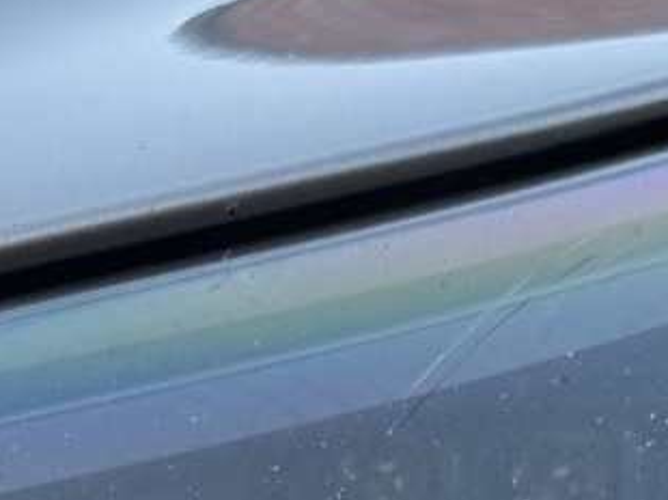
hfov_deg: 15.7
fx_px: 2391
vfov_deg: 10.5
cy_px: 1138
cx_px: 65
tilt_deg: -12.8
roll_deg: -3.1
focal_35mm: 124
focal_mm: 6.76
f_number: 1.78
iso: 125
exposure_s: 1/121
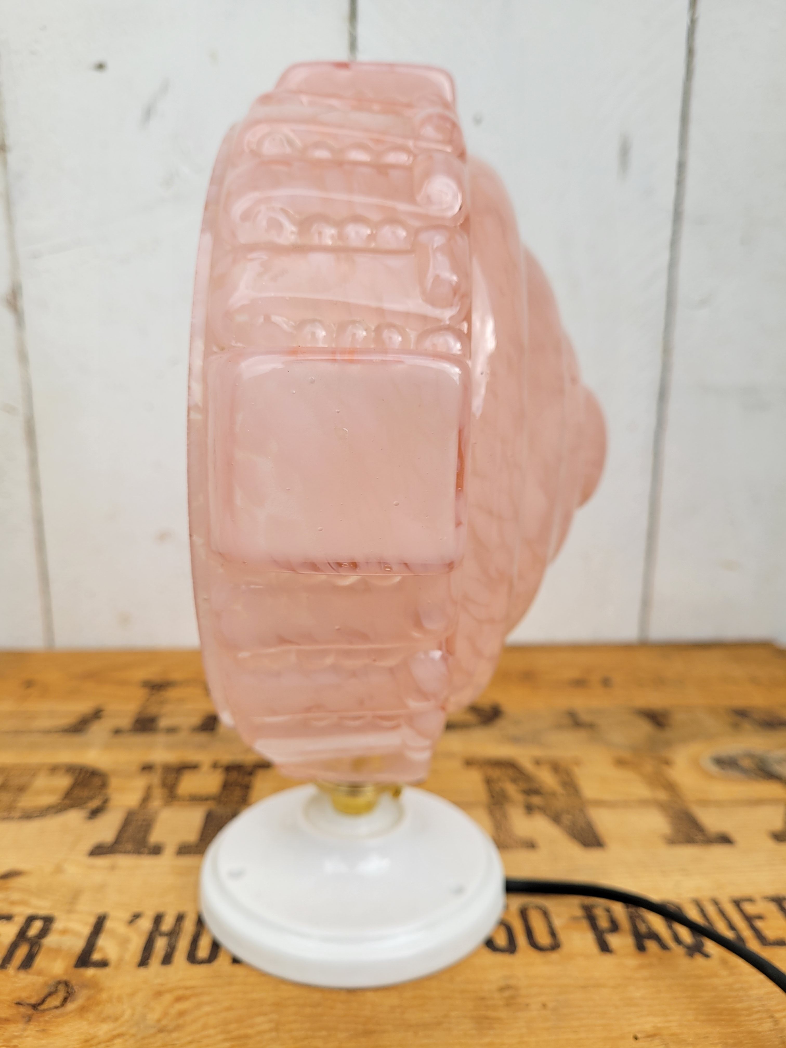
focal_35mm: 26
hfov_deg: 53.1
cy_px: 524
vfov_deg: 67.3
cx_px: 393
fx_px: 787
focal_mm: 5.4
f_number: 1.8
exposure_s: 1/620
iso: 40
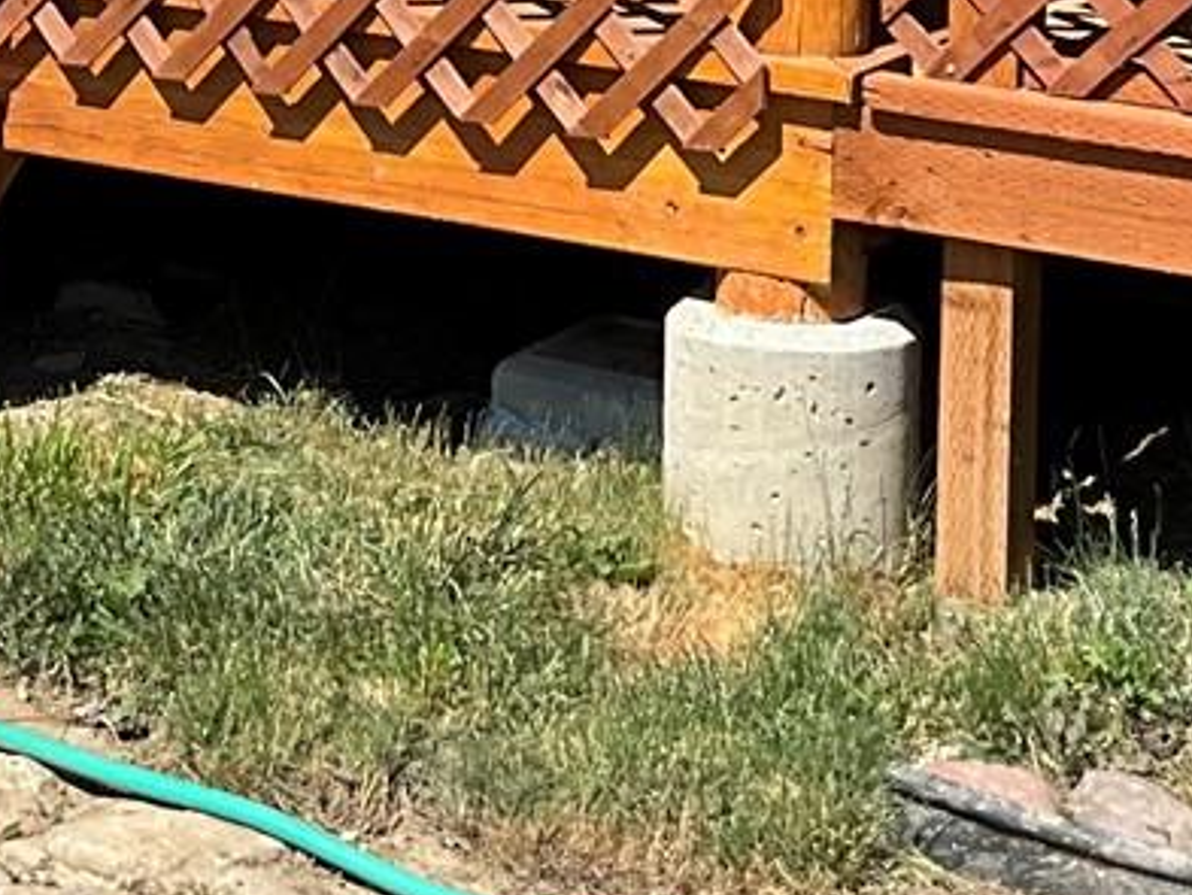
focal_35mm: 118
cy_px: -740
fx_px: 4065
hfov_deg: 16.7
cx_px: 491
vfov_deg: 11.6
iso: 25
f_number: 1.8
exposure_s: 1/1250
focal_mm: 3
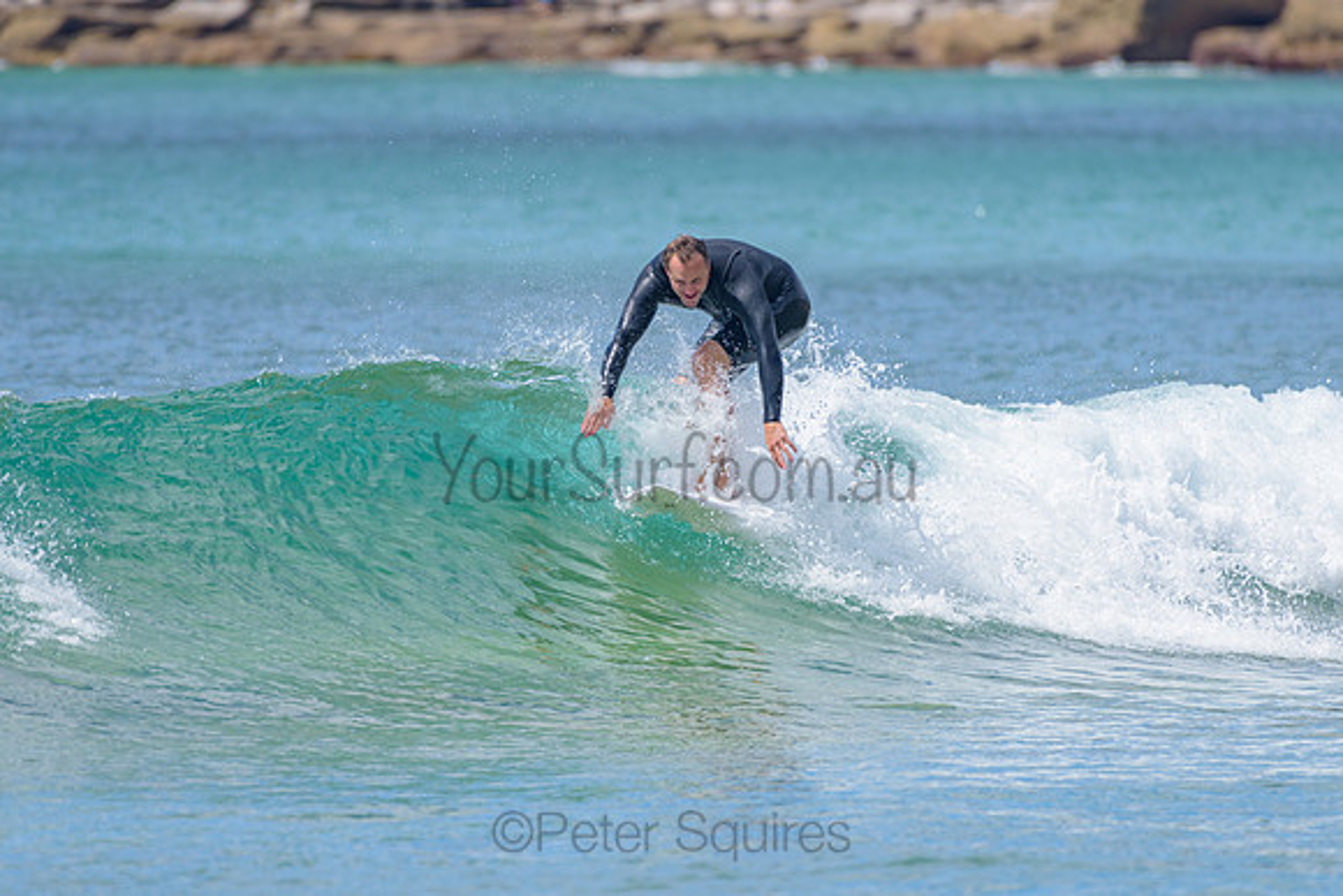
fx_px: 22885
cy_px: 486
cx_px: 615
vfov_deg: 2.2
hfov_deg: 3.4
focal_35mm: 613
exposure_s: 1/2000
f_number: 5.6
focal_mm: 500
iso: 280
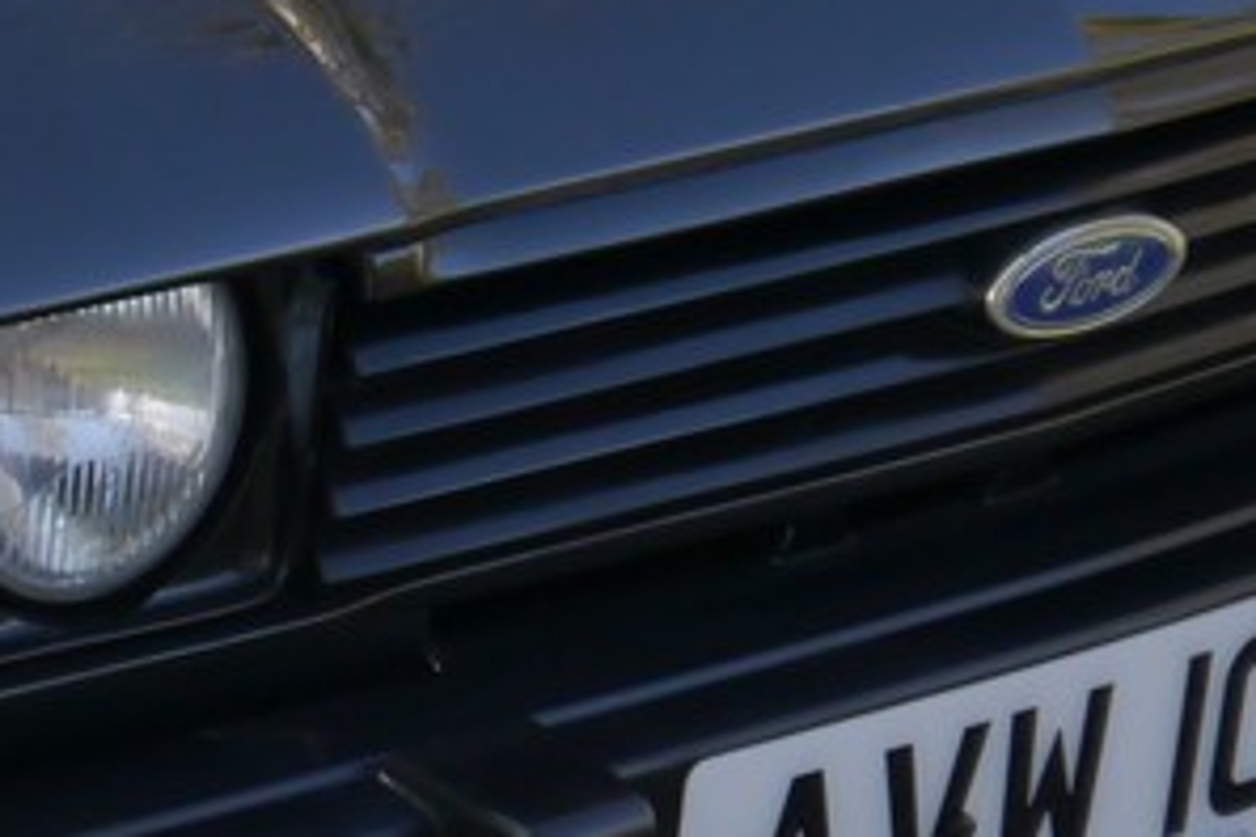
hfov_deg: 11.1
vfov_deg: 7.6
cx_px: -562
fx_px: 6245
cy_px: 68
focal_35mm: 179
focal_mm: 16
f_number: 4
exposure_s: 1/100
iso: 160
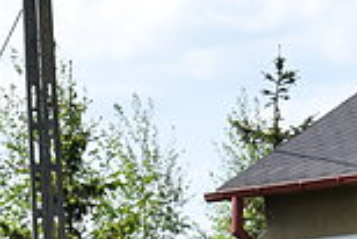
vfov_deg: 4.5
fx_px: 2958
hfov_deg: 6.7
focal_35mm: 298
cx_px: -352
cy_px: 515
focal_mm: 34
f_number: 9
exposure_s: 1/320
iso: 200
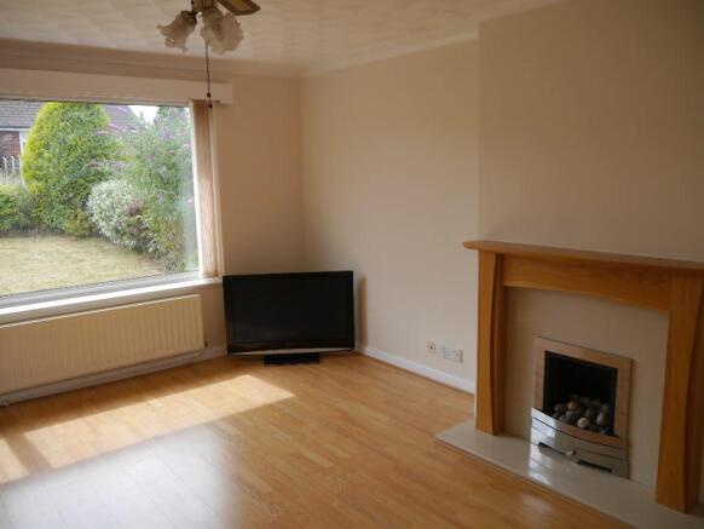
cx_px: 352
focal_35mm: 30
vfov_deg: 46.8
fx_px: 610
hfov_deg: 59.9
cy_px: 264
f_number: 4.5
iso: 160
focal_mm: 15
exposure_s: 1/160
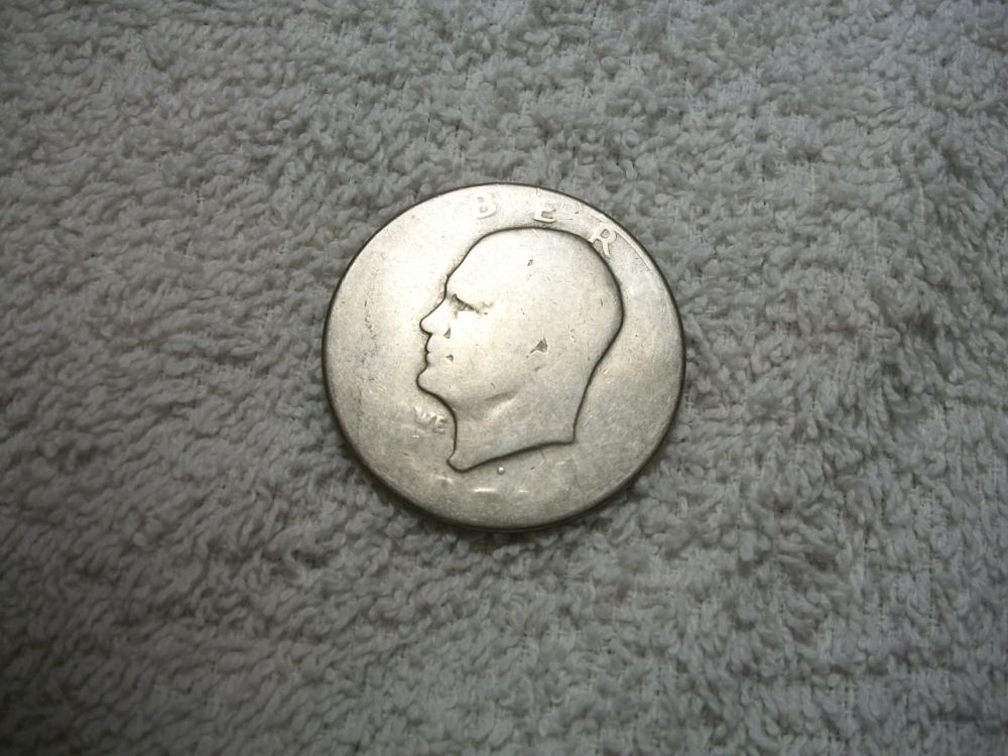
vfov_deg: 44.2
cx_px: 504
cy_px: 378
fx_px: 932
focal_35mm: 32
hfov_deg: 56.8
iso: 80
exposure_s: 1/125
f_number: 2.9
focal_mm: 5.7
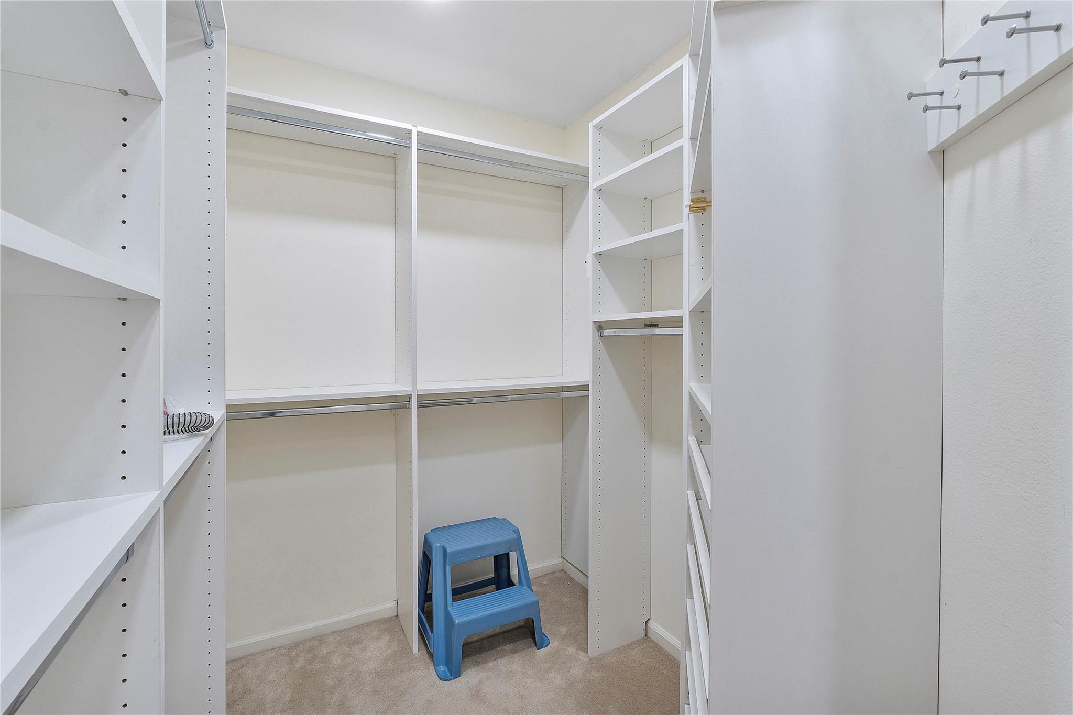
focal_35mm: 15
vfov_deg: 77.3
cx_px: 536
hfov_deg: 100.4
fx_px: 447
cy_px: 358
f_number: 11
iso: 160
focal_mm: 10
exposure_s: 1/6
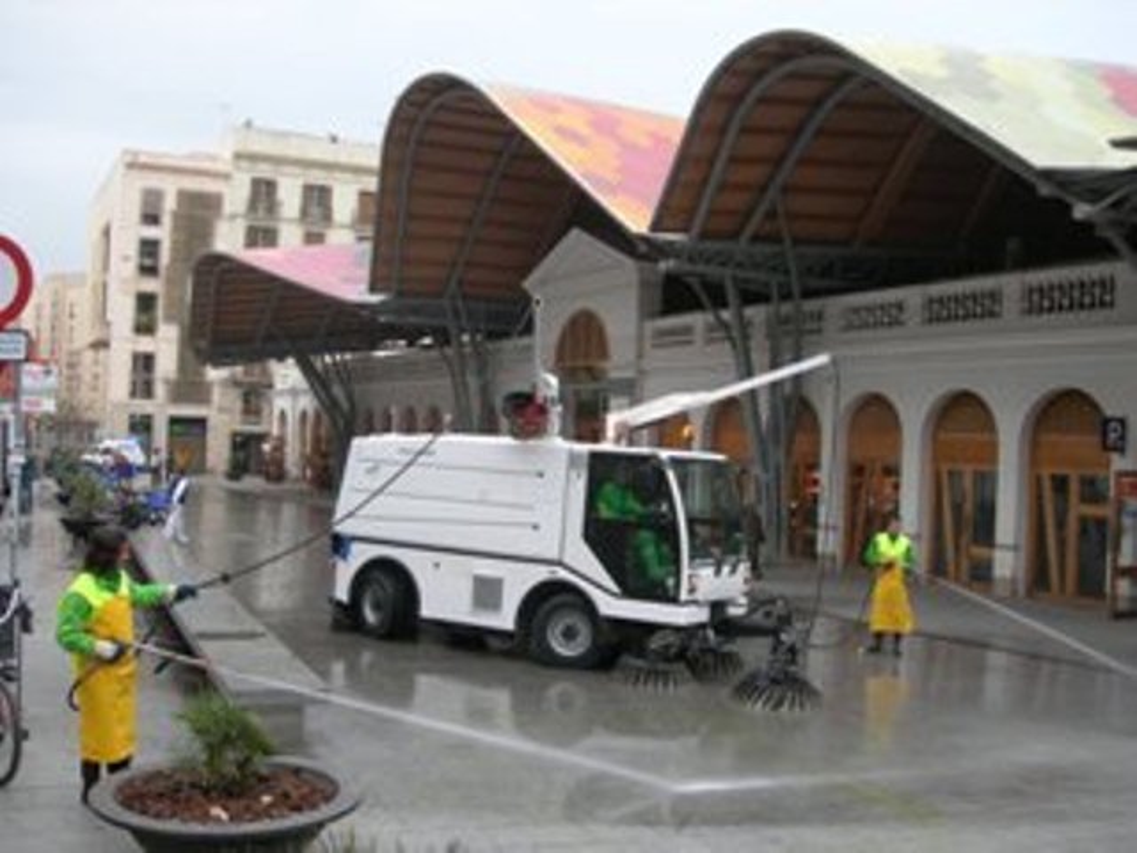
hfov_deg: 49.0
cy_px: 426
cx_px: 568
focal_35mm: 38
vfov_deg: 37.7
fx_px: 1248
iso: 50
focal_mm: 7.8
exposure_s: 1/58.2
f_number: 2.8
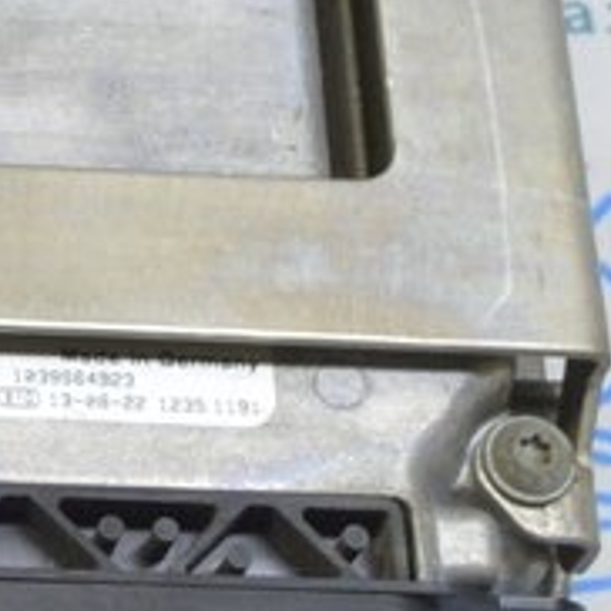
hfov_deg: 10.6
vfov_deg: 11.0
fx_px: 3155
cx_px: -349
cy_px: 176
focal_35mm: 158
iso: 400
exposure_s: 1/20
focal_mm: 22
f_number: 5.6
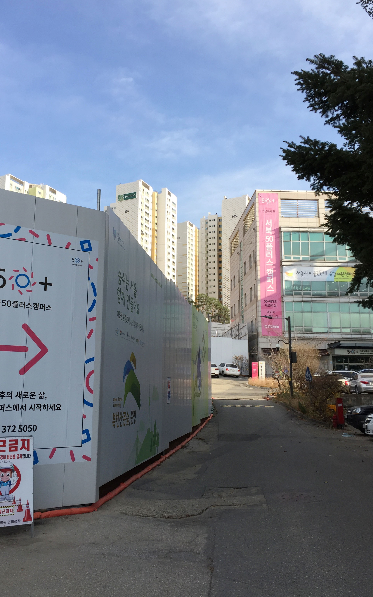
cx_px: 162
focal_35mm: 31
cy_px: 297
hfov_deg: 40.5
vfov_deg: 61.2
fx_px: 504
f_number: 2.2
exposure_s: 1/1099
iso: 32
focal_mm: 4.15
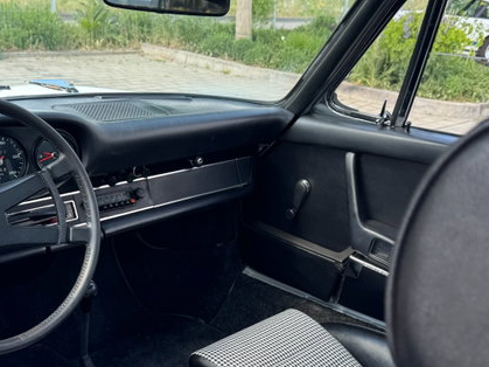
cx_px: 180
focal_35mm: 44
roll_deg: -2.8
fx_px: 621
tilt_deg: -20.8
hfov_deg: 42.6
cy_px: 230
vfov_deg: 32.7
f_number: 1.78
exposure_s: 1/340
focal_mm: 6.76
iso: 80
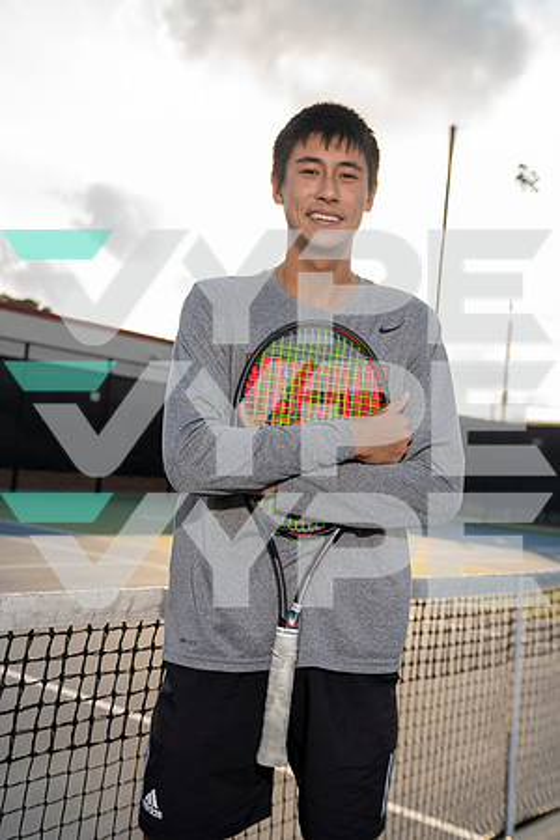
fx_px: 933
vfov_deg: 48.5
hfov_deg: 33.4
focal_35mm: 40
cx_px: 280
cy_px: 420
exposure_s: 1/250
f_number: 4
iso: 100
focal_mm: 40
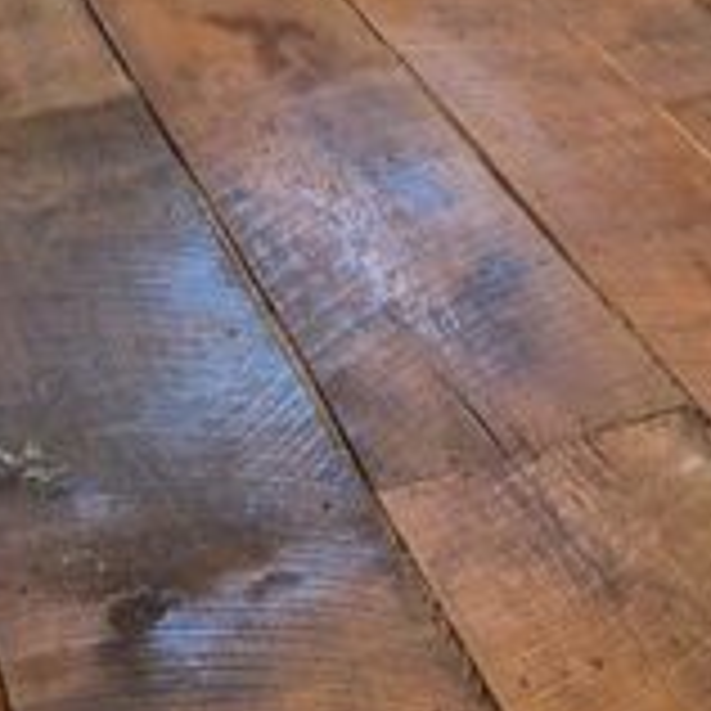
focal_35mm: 103
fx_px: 2394
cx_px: 1035
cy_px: -405
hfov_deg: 15.7
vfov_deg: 15.4
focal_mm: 5.4
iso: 160
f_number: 1.8
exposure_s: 1/120
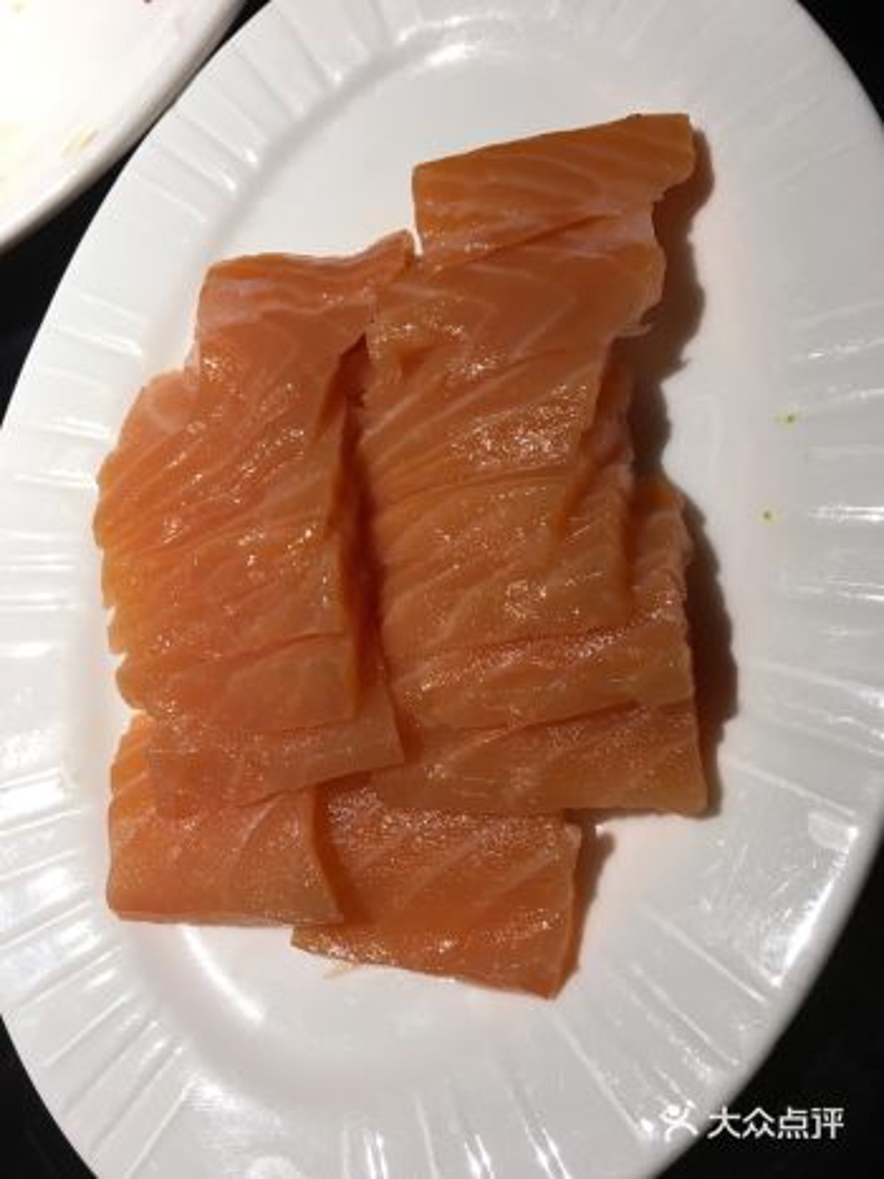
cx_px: 442
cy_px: 590
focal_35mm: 29
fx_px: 988
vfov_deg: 61.7
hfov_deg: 48.2
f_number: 2.2
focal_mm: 4.15
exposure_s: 1/33
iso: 32
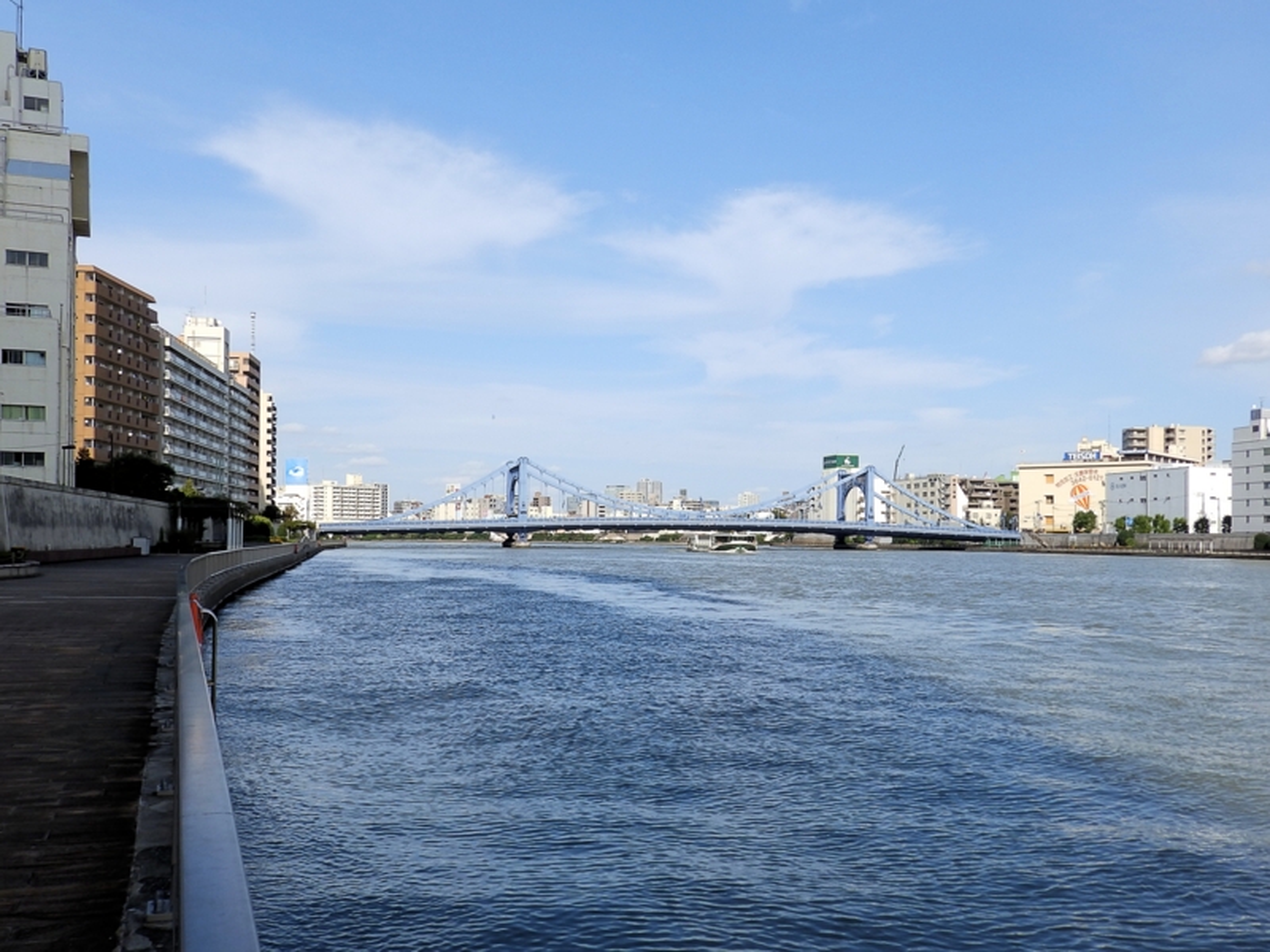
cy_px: 476
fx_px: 1174
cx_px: 635
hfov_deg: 56.8
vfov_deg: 44.2
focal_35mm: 32
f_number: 4.5
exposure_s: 1/500
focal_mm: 5.7
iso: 80
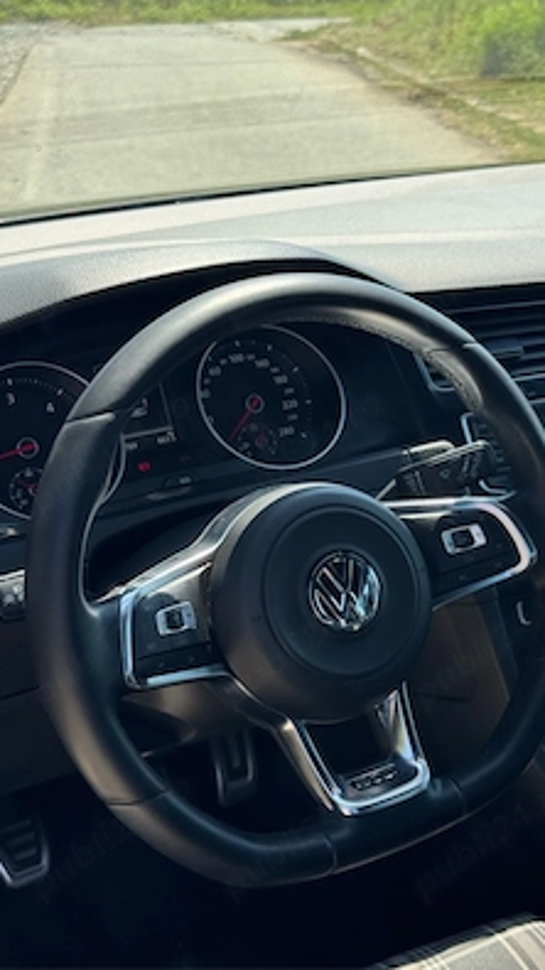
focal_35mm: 53
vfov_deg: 39.2
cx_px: 351
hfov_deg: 22.5
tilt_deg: -21.1
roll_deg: +0.1
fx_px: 1362
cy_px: 484
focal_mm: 6.76
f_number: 1.78
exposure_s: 1/621
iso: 64
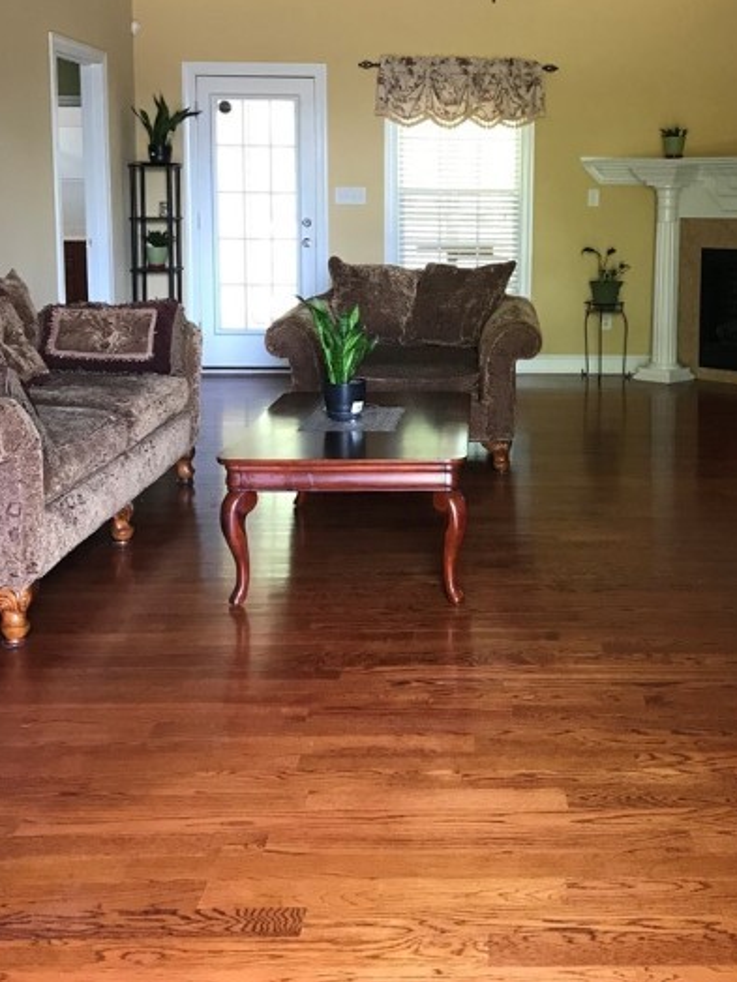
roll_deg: +0.1
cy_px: 322
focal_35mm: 41
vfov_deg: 45.0
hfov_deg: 34.8
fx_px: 1164
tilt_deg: -5.8
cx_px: 493
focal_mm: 3.99
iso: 40
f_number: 1.8
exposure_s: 1/15
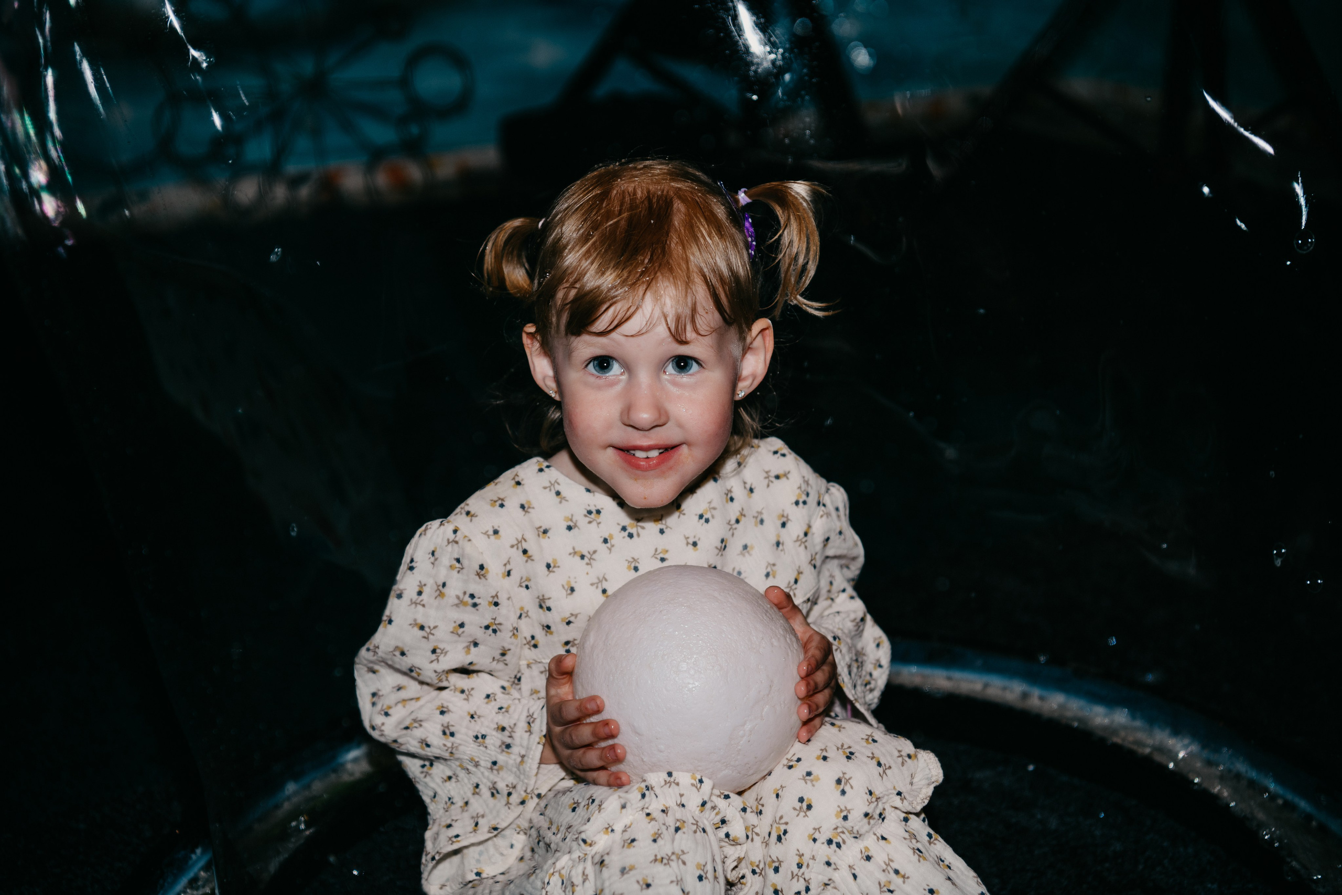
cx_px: 671
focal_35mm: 52
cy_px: 448
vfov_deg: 26.0
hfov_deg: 38.2
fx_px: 1938
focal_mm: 52
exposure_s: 1/160
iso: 100
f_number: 3.5
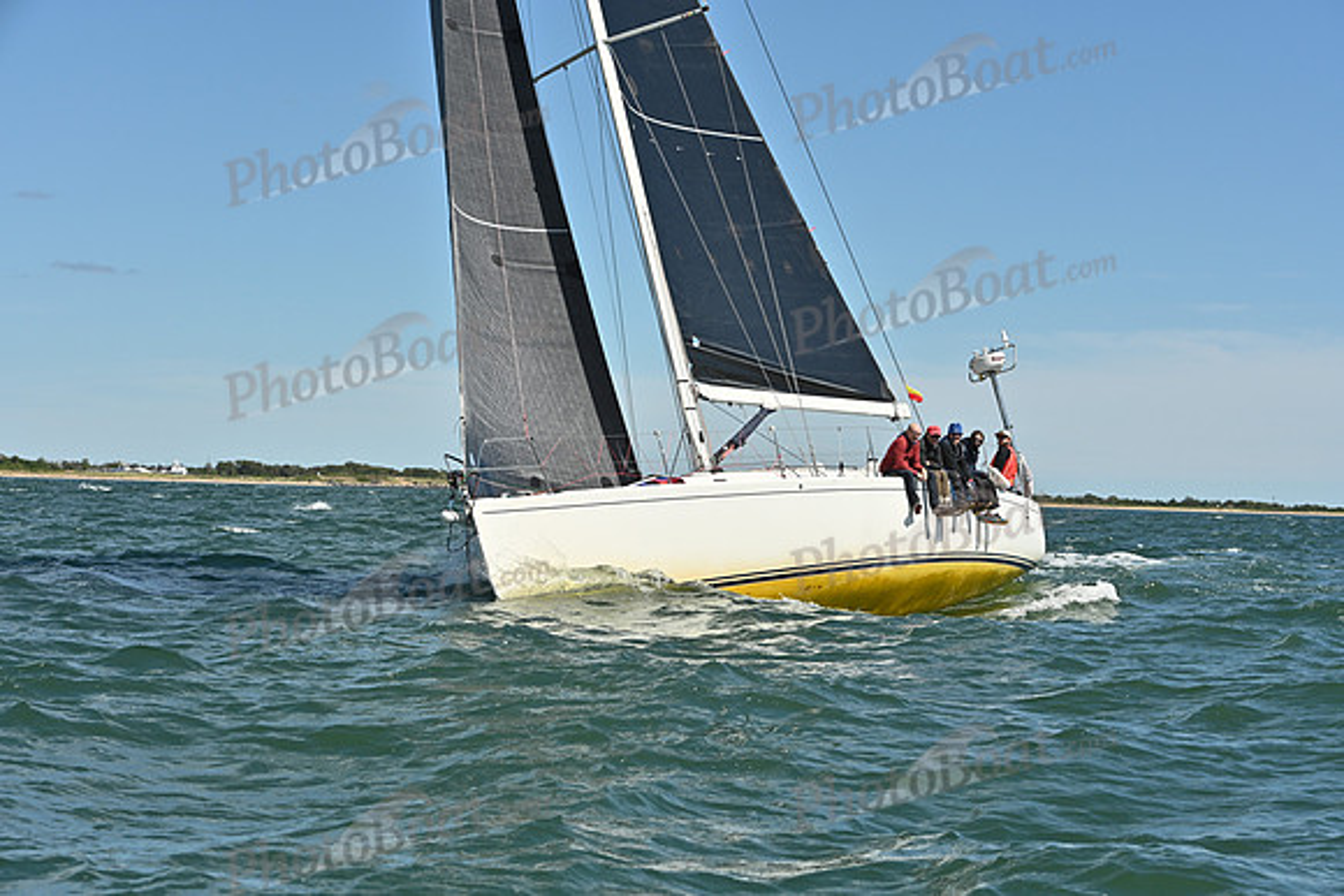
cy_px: 448
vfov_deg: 18.2
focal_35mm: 75
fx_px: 2801
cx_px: 672
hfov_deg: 27.0
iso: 320
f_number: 9
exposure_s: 1/1600
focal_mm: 75
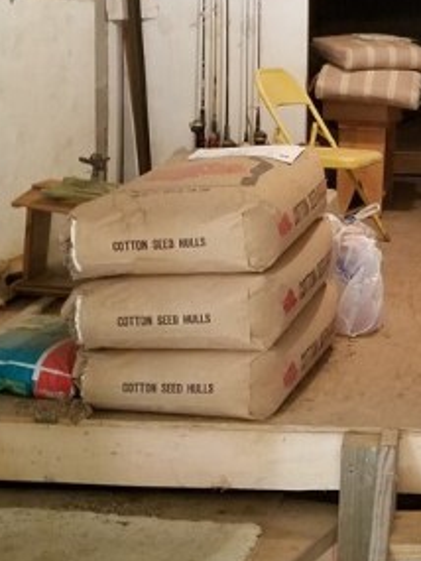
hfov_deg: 19.8
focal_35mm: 70
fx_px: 1134
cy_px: 159
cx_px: 504
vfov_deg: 27.5
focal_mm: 4.2
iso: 200
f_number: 1.7
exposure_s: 1/17
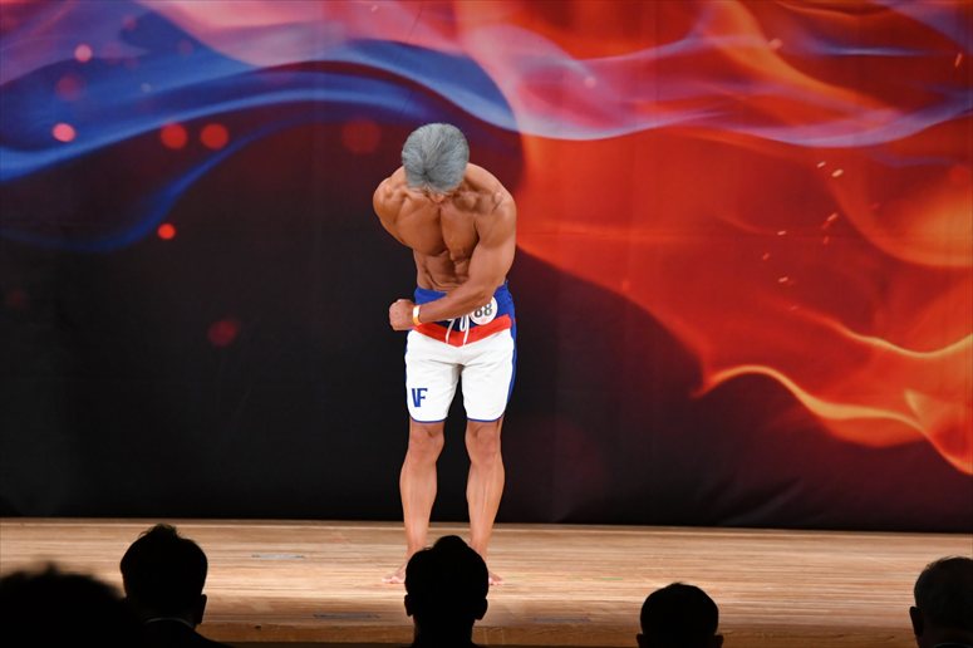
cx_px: 486
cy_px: 324
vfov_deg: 5.7
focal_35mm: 240
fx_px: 6484
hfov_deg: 8.6
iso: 3200
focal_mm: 160
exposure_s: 1/400
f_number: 5.6
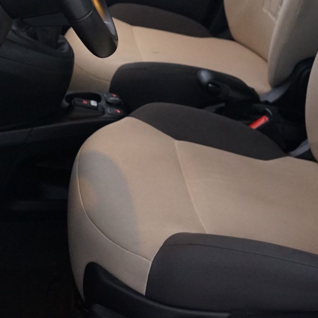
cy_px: 16
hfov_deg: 23.5
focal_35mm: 73
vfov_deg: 22.9
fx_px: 759
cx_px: 83
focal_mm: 28
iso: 3200
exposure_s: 1/10
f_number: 5
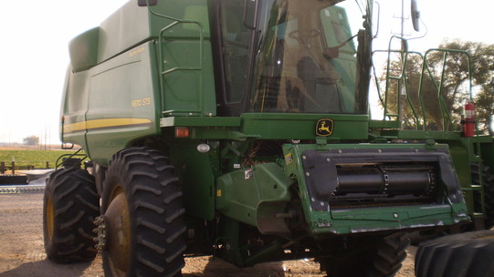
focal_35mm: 46
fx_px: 602
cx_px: 247
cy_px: 124
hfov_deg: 44.6
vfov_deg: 25.9
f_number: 3.5
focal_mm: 7.4
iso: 64
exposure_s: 1/500
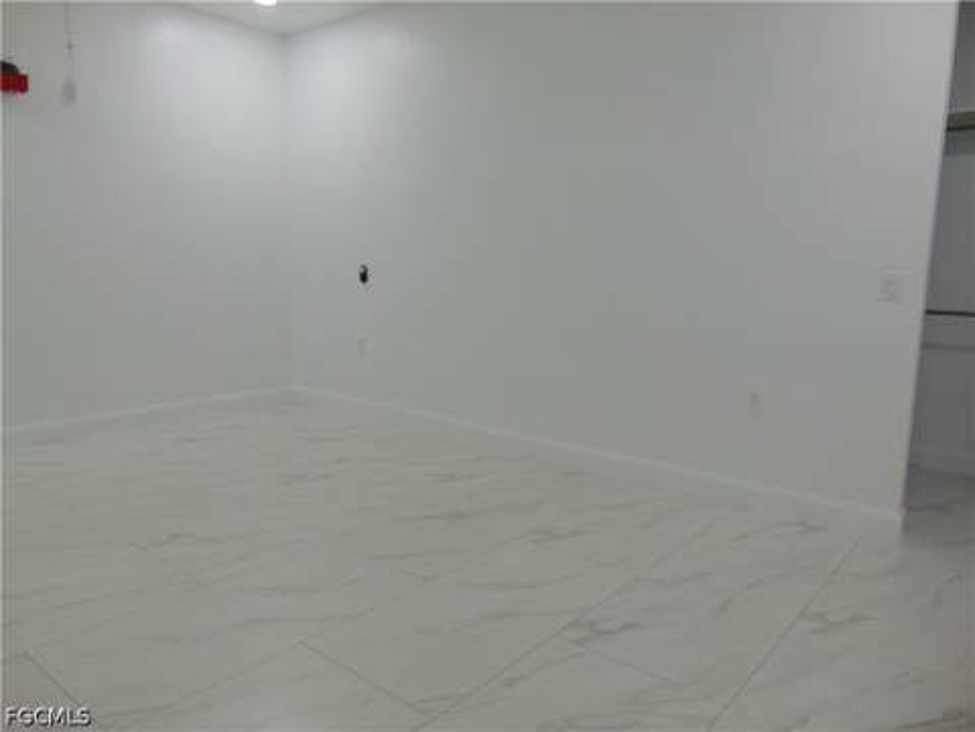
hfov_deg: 69.4
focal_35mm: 25
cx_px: 488
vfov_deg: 54.9
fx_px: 704
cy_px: 366
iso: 100
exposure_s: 1/30
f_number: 3
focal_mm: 4.5
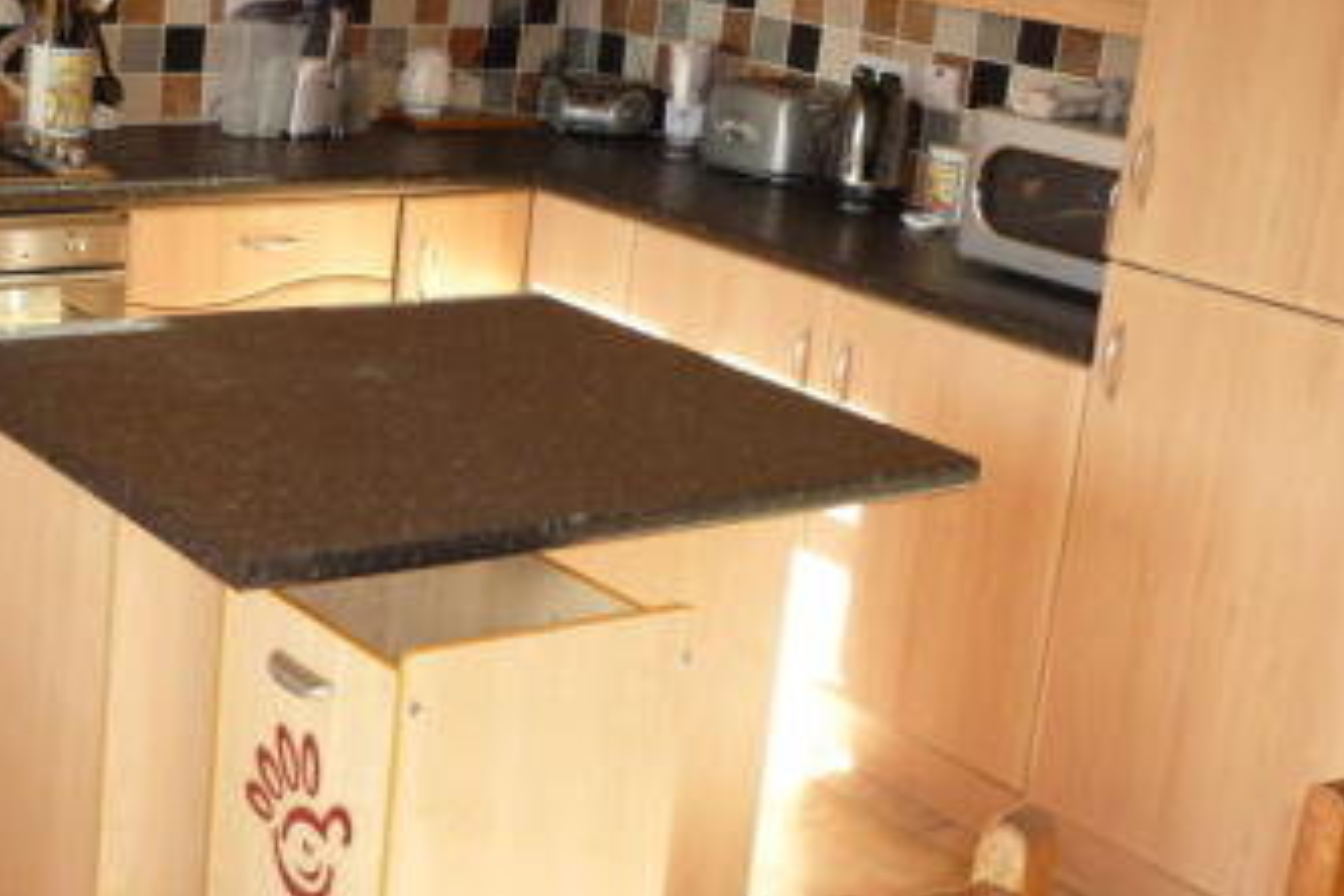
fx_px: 2240
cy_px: 325
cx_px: 301
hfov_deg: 32.6
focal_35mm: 60
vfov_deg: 22.6
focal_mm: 5.5
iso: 100
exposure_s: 1/80
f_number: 2.8
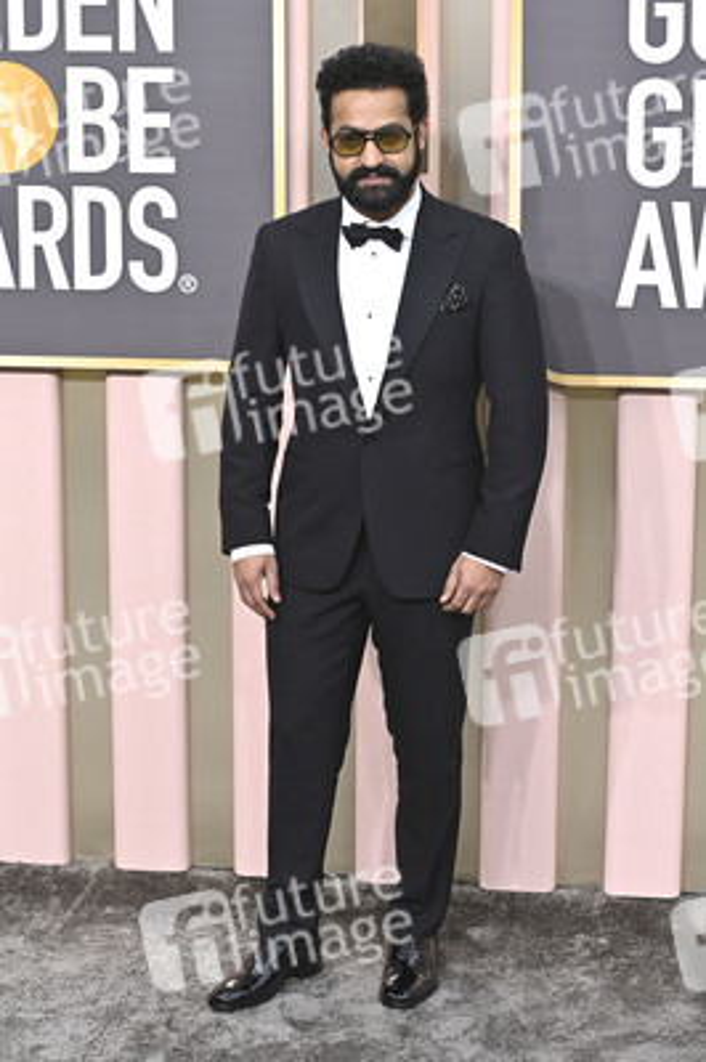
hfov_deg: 16.0
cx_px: 353
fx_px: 2505
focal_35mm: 85
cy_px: 531
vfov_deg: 23.9
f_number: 8
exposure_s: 1/400
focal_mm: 85
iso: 800
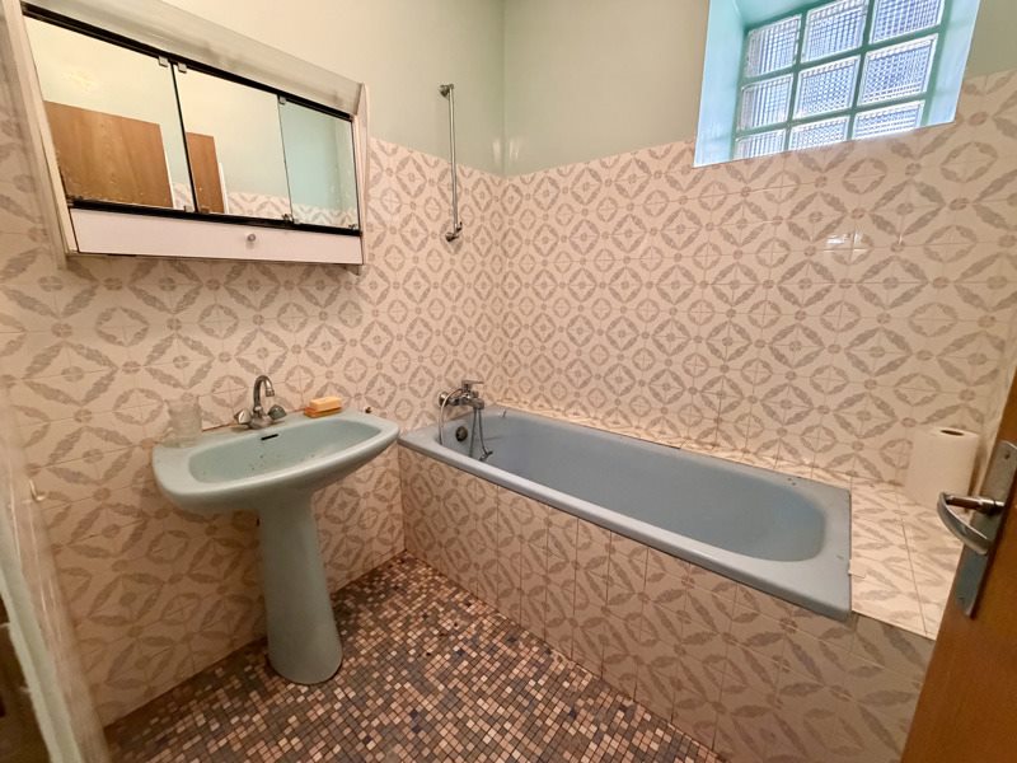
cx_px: 508
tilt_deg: -12.0
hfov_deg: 102.1
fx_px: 411
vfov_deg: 85.7
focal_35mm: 14
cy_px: 382
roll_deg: +1.4
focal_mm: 2.22
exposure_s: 1/50
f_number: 2.2
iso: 640
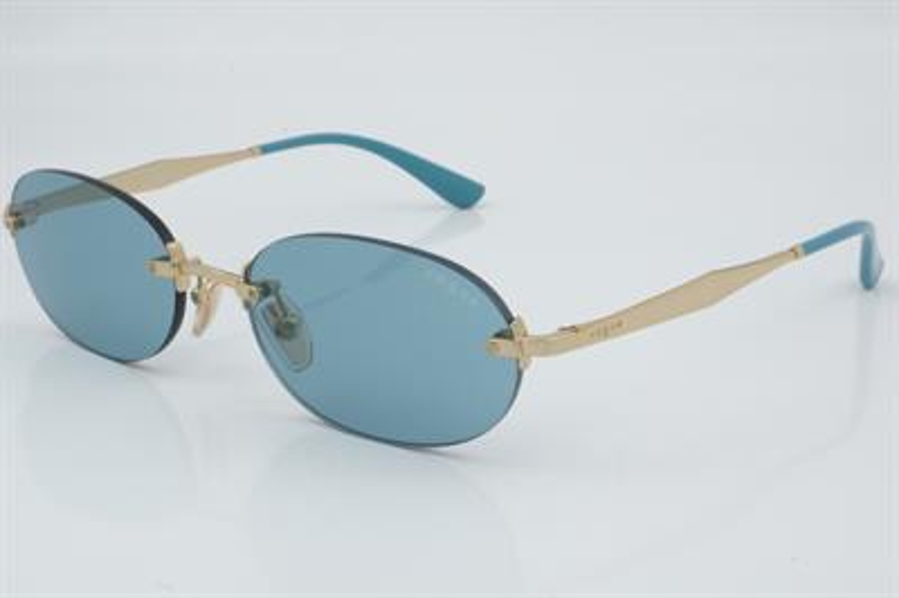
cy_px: 299
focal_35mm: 75
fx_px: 1871
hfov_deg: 27.0
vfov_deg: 18.2
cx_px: 450
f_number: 32
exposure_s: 1/3
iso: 100
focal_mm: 50
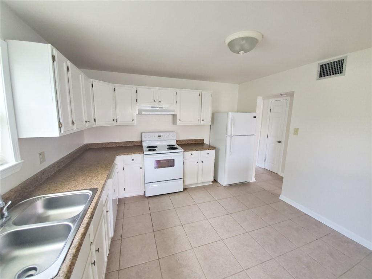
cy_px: 140
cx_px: 186
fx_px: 140
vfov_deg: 89.9
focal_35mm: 13
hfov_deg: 106.2
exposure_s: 1/59
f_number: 2.2
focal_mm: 1.8
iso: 500
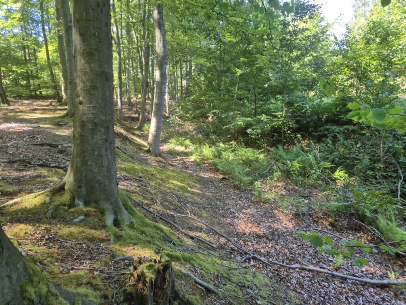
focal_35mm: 23
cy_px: 152
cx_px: 203
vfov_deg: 58.9
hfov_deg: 73.9
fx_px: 270
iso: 50
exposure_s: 1/180
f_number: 1.8
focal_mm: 5.4
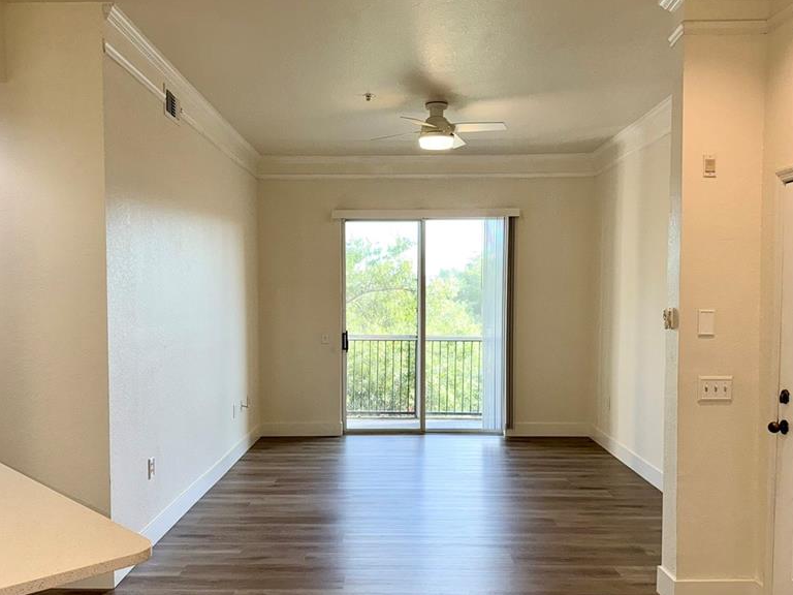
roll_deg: -0.8
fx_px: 733
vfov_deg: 44.0
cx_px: 395
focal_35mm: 32
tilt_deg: -3.8
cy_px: 341
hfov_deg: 56.8
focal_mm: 6.76
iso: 125
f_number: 1.78
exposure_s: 1/216
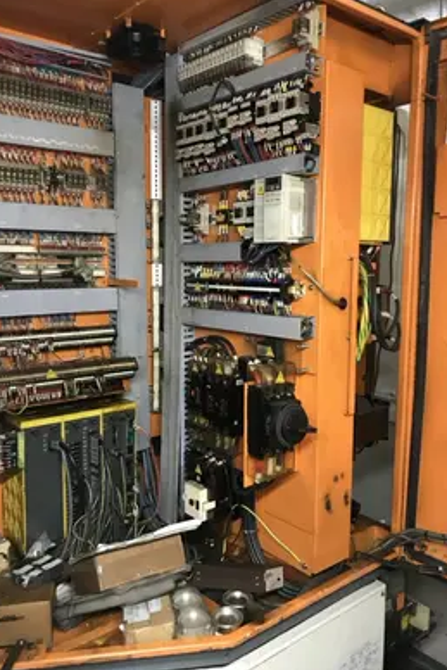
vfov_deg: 61.9
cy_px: 330
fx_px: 558
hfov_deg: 43.6
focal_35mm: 30
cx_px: 219
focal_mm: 4
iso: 100
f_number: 1.8
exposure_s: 1/13
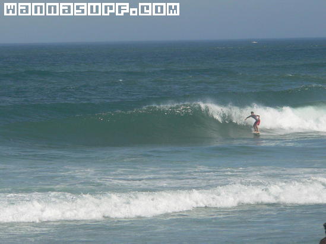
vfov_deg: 4.7
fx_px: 2977
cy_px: 122
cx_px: 163
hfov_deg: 6.3
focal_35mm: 316
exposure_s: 1/800
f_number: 8
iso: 200
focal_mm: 52.5
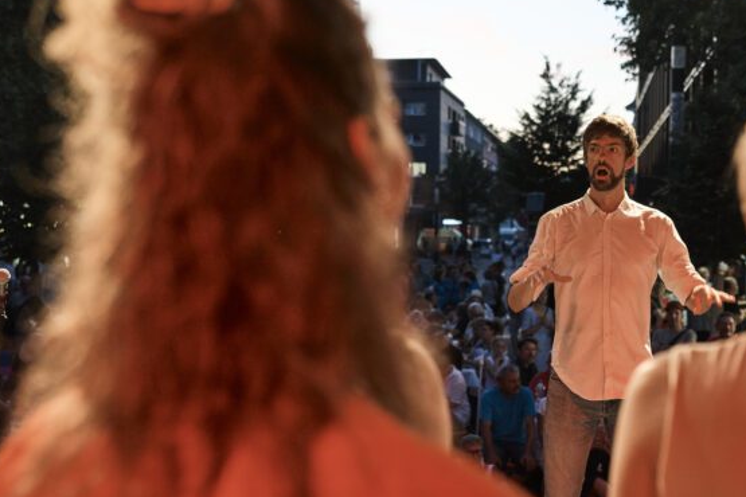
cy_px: 268
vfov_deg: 23.4
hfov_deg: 34.4
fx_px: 1202
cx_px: 329
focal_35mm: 58
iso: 1000
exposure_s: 1/200
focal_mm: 35
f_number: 2.8
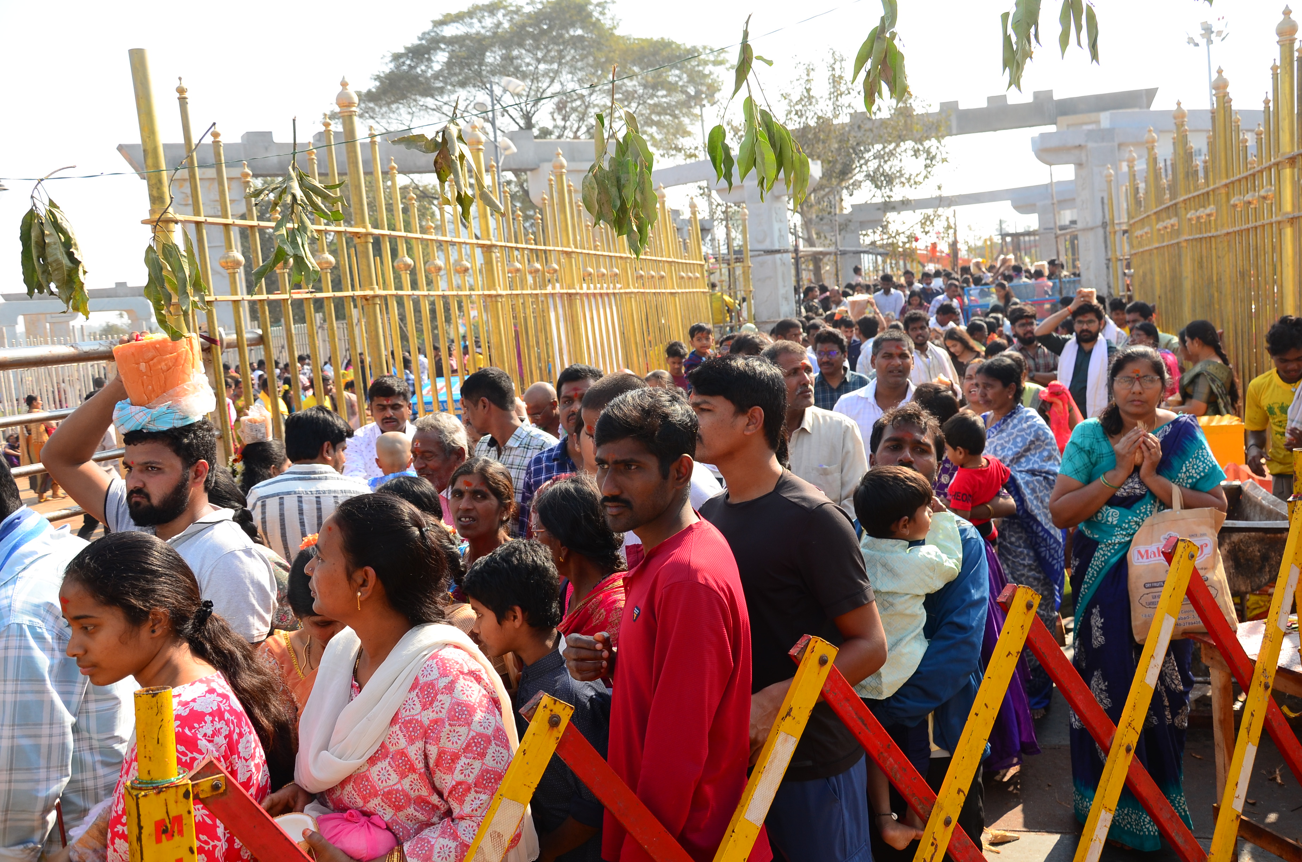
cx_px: 651
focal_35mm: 33
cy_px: 431
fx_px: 1191
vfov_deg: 39.8
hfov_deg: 57.3
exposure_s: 1/320
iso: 200
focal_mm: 22
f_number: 6.3
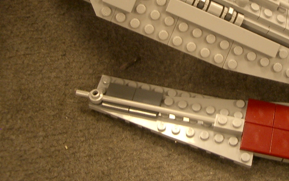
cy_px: 57
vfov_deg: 20.9
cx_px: 190
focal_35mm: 62
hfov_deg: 32.7
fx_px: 488
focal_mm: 5.8
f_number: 2.6
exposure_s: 1/15
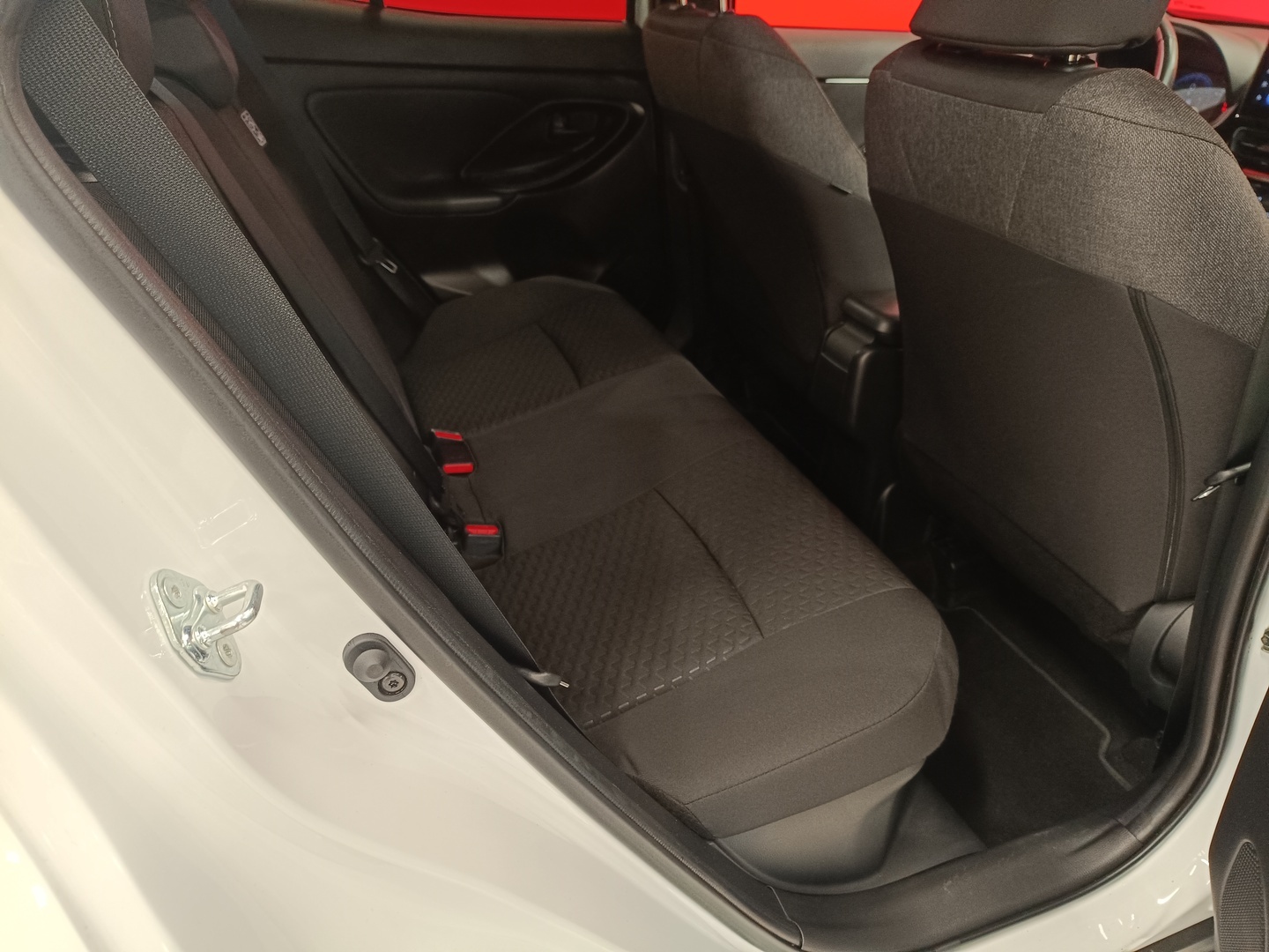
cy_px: 476
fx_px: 880
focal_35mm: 24
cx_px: 634
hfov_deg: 71.6
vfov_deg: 56.8
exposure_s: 1/50.1
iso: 410
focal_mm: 5.59
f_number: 1.88
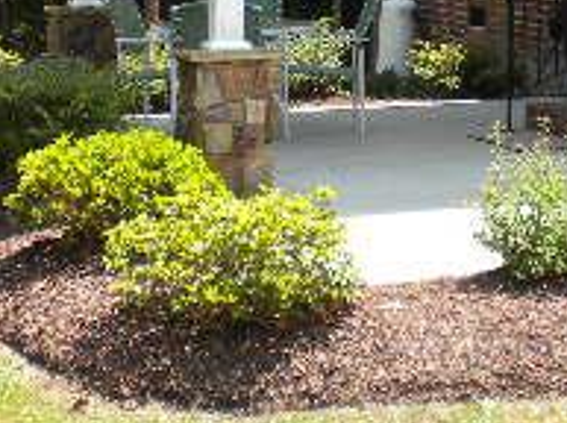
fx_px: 2011
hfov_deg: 15.8
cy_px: -115
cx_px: 561
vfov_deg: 11.7
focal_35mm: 123
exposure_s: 1/374
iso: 90
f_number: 3.5
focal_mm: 6.6
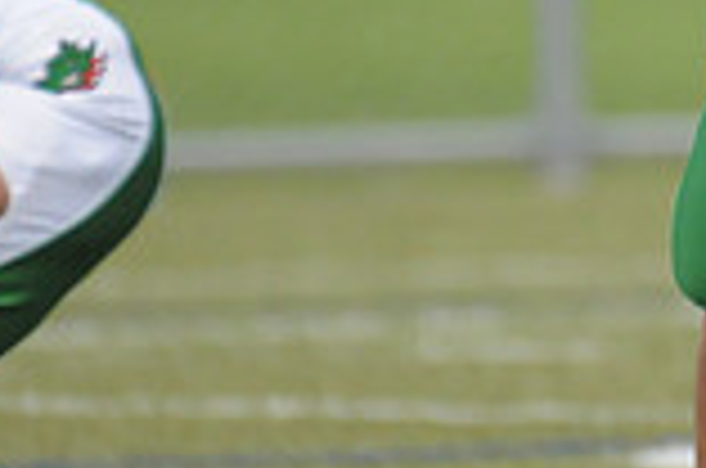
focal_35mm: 2215
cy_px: -371
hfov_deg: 0.9
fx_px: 43350
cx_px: 1057
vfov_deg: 0.6
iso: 1600
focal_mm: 400
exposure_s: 1/3200
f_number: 4
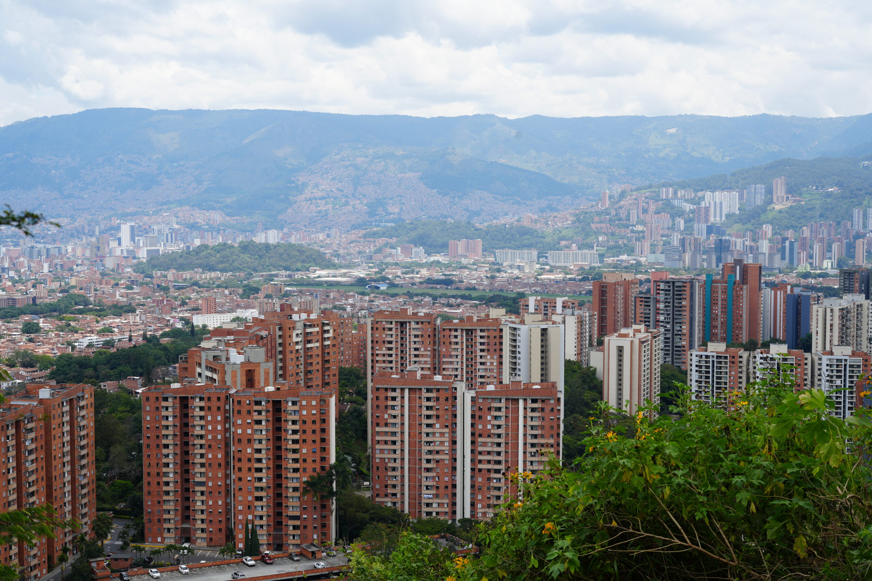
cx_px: 436
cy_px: 290
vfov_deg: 27.0
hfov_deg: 39.6
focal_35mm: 50
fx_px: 1211
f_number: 9
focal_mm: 50
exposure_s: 1/125
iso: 100
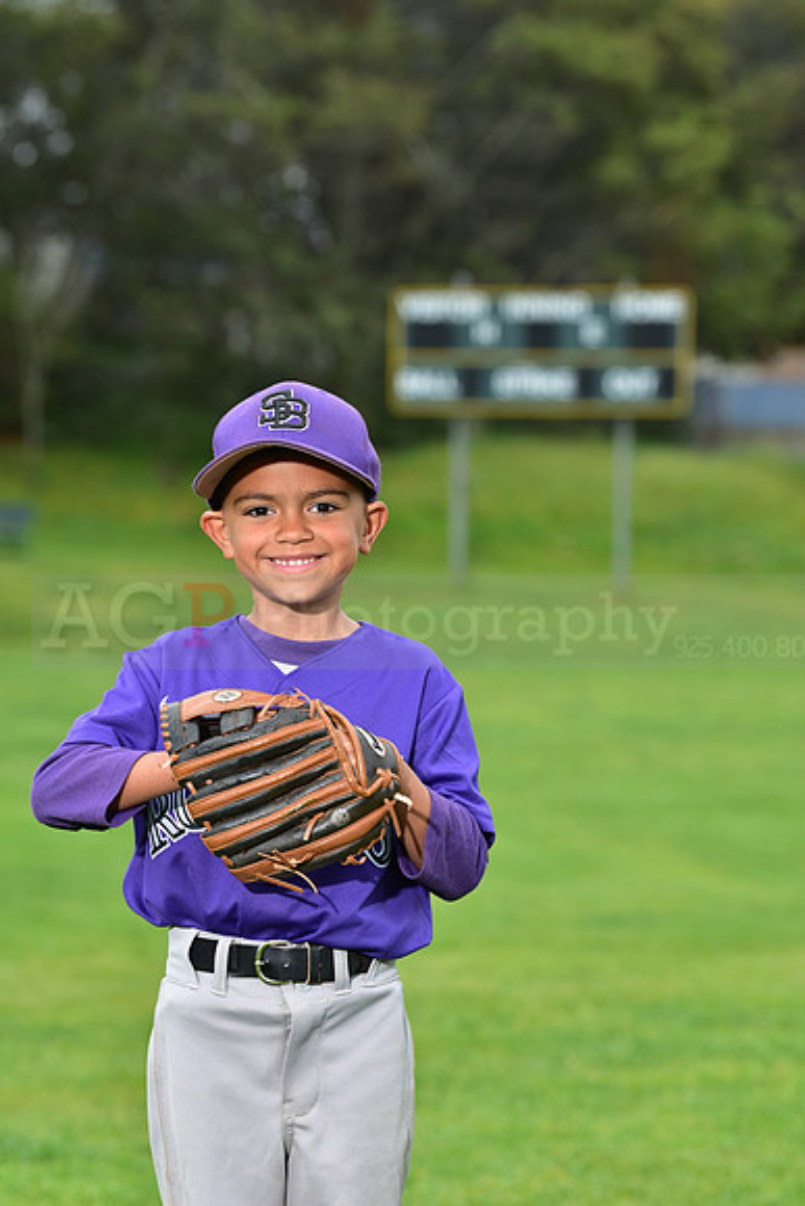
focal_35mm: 135
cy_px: 603
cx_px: 402
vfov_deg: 15.2
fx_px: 4525
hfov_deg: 10.2
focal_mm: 135
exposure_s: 1/250
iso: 400
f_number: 5.6
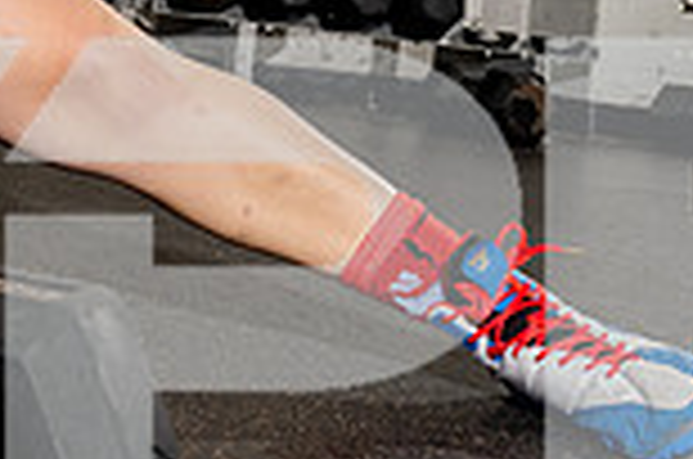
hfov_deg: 19.2
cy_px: -268
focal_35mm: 102
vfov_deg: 12.6
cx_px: -68
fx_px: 1959
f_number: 5.6
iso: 200
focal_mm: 27
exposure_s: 1/200
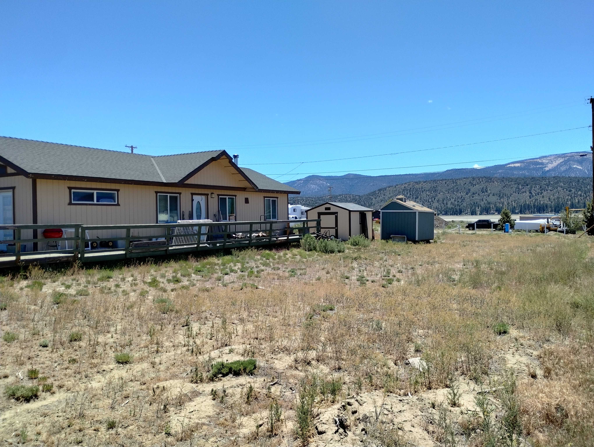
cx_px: 297
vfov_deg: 49.9
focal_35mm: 28
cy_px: 224
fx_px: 481
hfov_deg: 63.4
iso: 100
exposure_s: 1/577
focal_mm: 4.27
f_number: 1.8
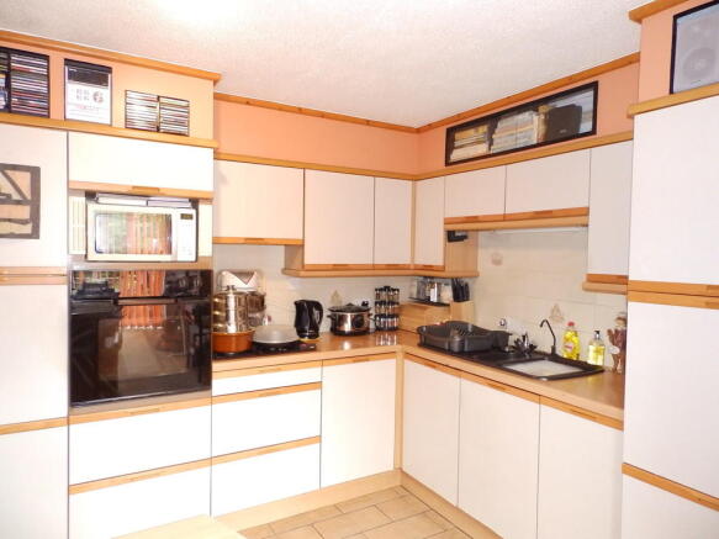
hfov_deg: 76.4
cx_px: 360
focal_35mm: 22
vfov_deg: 61.1
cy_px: 270
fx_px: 457
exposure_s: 1/30
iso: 800
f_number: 3.4
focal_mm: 4
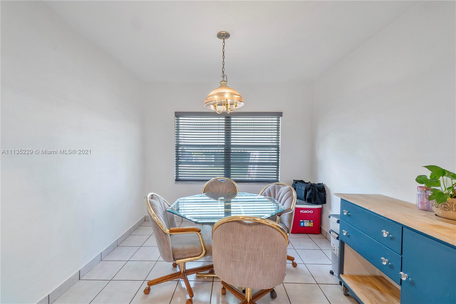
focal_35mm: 15
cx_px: 228
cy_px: 152
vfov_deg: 77.3
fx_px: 190
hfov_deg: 100.4
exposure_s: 1/4
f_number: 11
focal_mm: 10
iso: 160
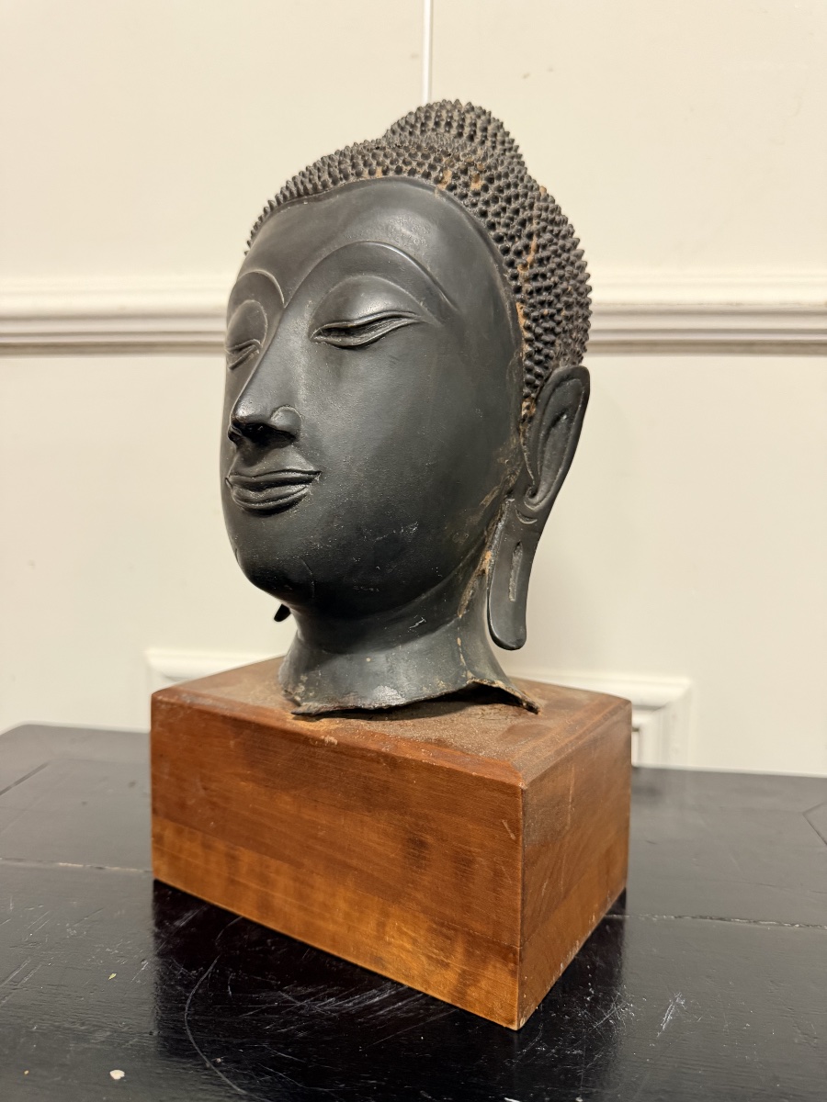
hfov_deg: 56.8
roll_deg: -1.2
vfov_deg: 71.6
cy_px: 551
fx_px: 765
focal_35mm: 24
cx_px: 414
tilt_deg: -5.0
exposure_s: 1/50
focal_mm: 6.76
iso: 400
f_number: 1.78
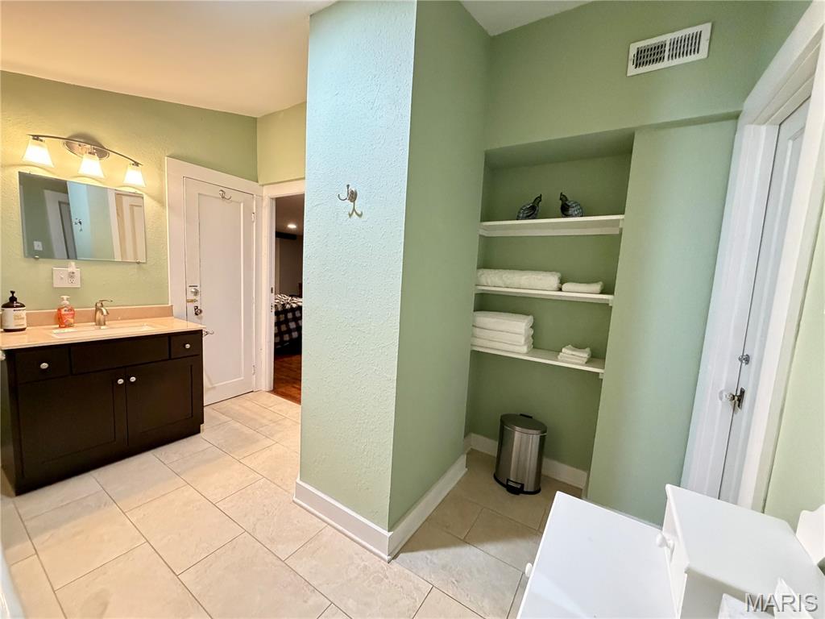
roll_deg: -2.7
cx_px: 412
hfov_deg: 102.1
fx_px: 334
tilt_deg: -6.4
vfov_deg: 85.7
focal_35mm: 14
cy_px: 310
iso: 800
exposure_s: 1/60
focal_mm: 2.22
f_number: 2.2
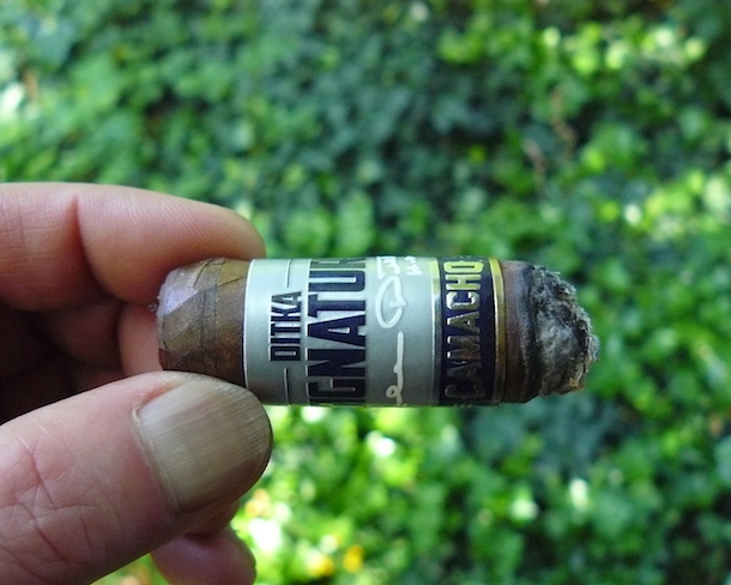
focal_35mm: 38
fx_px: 822
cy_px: 292
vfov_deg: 39.2
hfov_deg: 47.9
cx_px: 340
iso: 400
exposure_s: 1/125
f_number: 2.8
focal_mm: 6
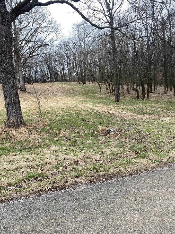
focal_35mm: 26
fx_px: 175
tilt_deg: -11.2
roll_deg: +6.2
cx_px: 88
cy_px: 117
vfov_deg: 67.3
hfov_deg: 53.1
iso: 32
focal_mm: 4.25
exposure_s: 1/119
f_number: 1.8
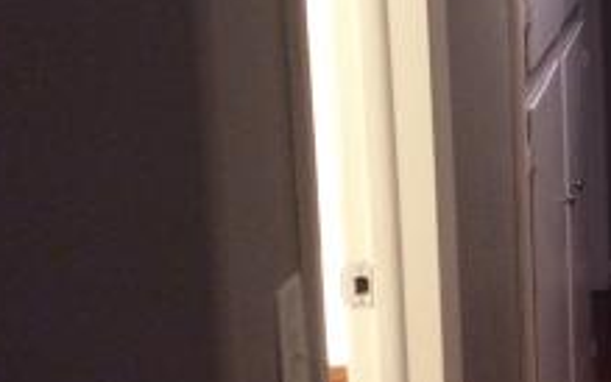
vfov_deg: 13.2
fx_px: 1649
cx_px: 854
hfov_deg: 19.0
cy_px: 112
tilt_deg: -11.7
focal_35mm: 99
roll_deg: -0.3
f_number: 2.4
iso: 160
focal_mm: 3.3
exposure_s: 1/24
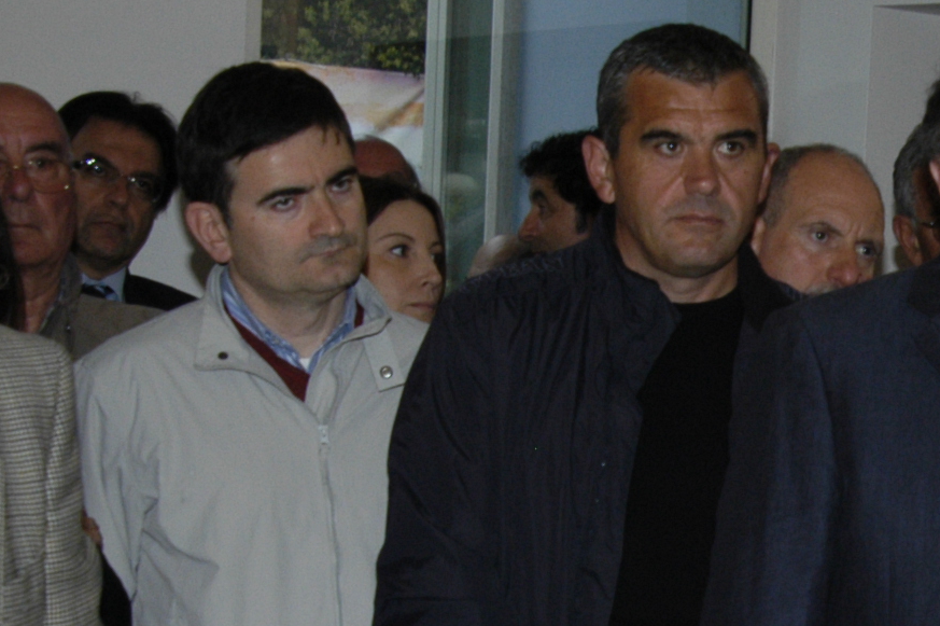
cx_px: 1212
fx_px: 3236
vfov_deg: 10.9
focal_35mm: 124
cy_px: 705
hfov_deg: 15.7
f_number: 5.6
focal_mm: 24
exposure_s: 1/60
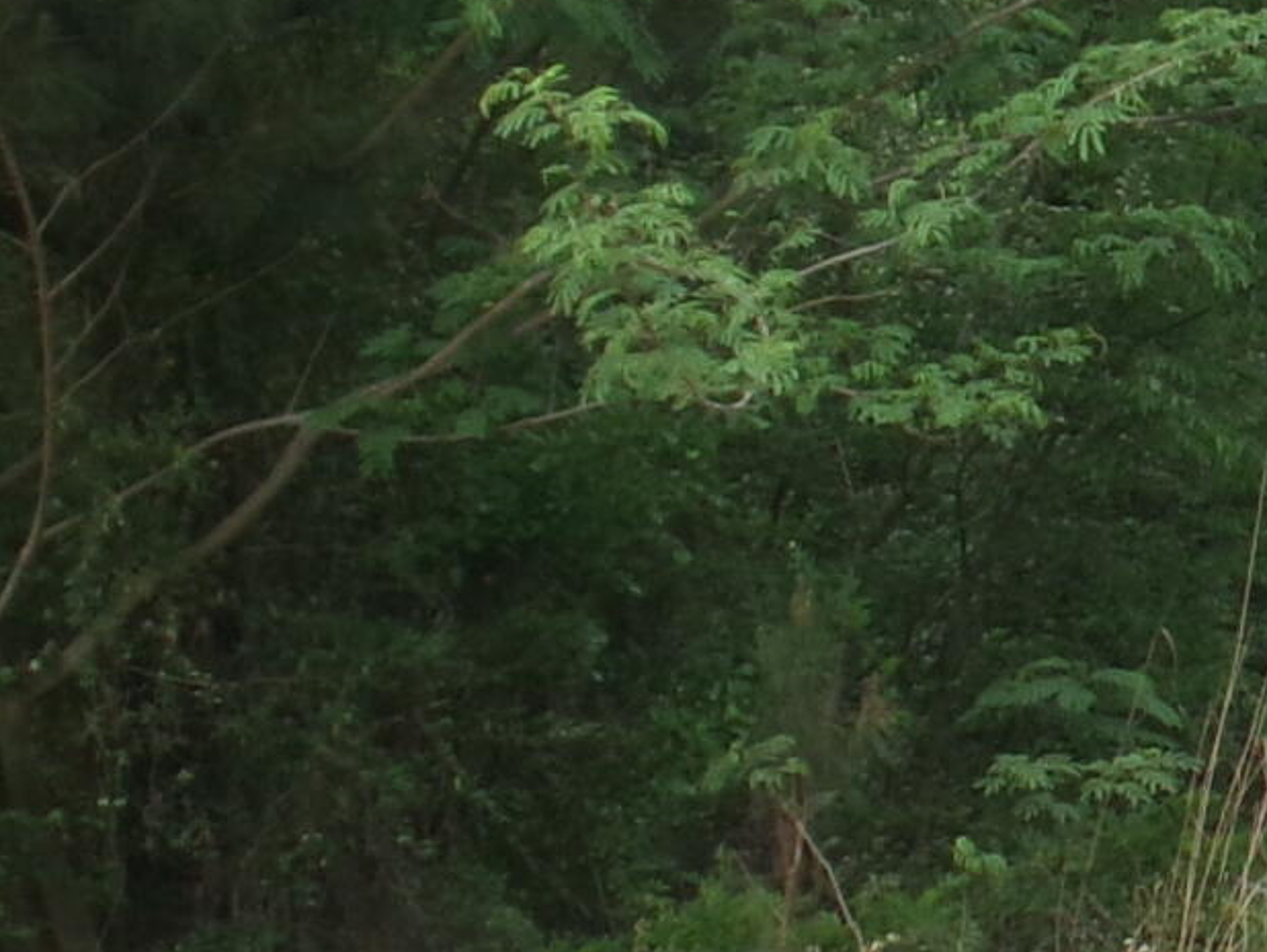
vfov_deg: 6.4
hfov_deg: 8.1
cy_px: 62
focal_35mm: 233
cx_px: 2548
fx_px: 8531
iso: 100
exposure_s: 1/100
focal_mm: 8.5
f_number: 4.2
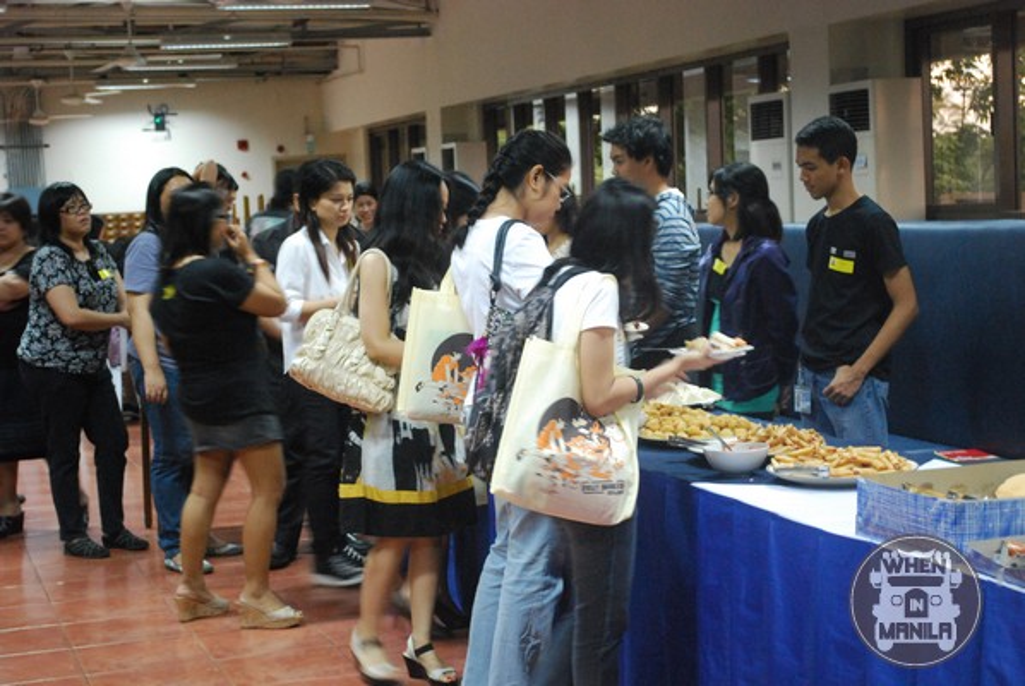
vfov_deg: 20.7
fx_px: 1881
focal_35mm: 66
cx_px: 512
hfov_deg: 30.5
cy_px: 343
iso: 1600
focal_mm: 44
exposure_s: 1/13
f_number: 5.3
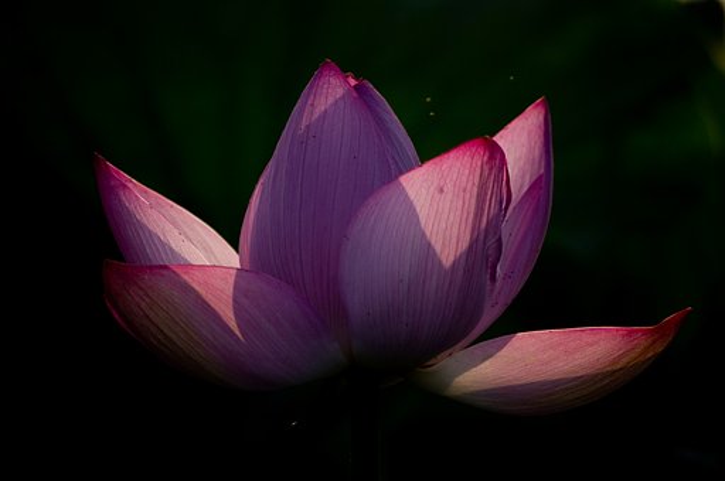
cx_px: 362
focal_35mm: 300
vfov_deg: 4.6
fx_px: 6034
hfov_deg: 6.9
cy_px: 240
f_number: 5.6
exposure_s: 1/500
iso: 400
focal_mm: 200
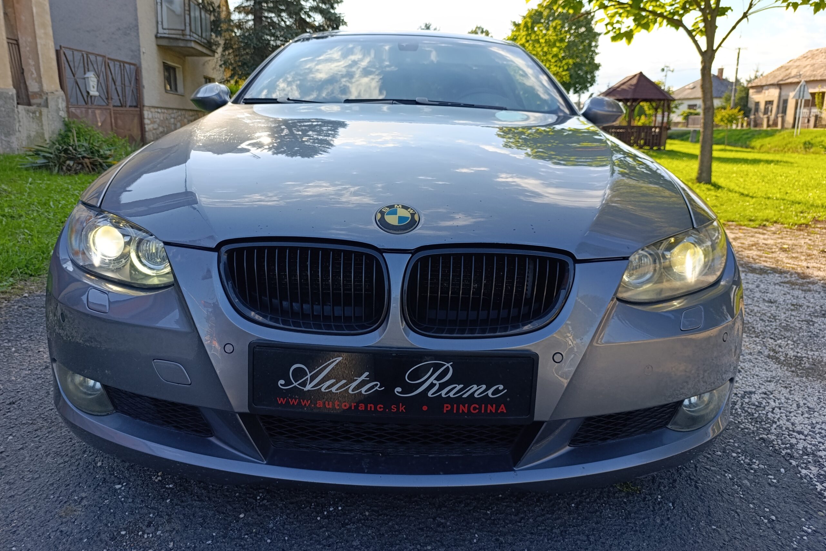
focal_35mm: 24
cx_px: 413
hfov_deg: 73.7
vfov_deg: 53.0
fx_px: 551
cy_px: 246
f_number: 1.6
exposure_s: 1/179
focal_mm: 6.14
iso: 50
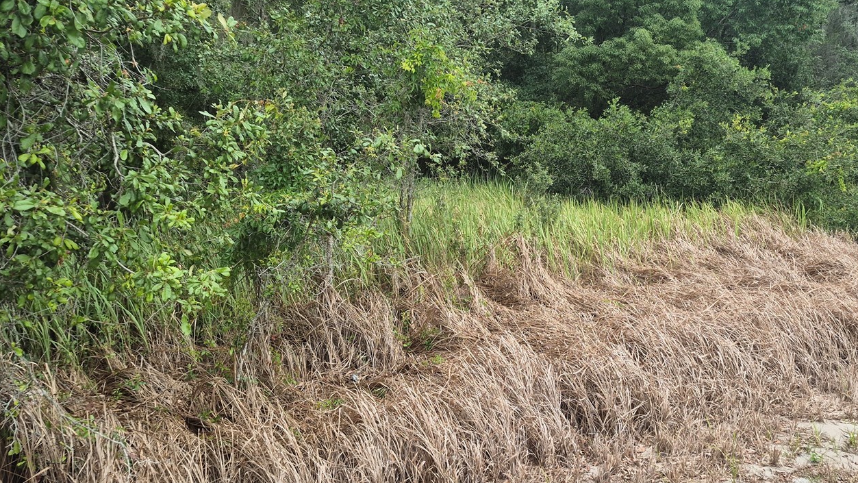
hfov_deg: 60.8
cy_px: 216
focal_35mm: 32
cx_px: 480
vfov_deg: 36.6
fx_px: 728
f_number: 1.8
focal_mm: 5.4
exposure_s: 1/830
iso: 25
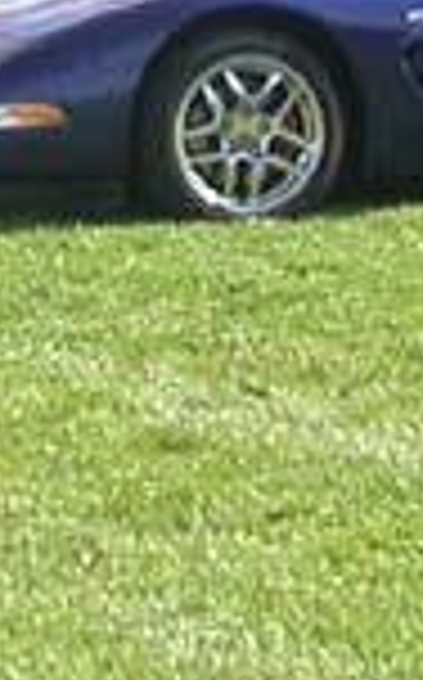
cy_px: -257
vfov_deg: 7.6
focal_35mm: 274
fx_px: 5068
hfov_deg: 4.8
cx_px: -144
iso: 100
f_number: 2.6
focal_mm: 7.85
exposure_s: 1/1000
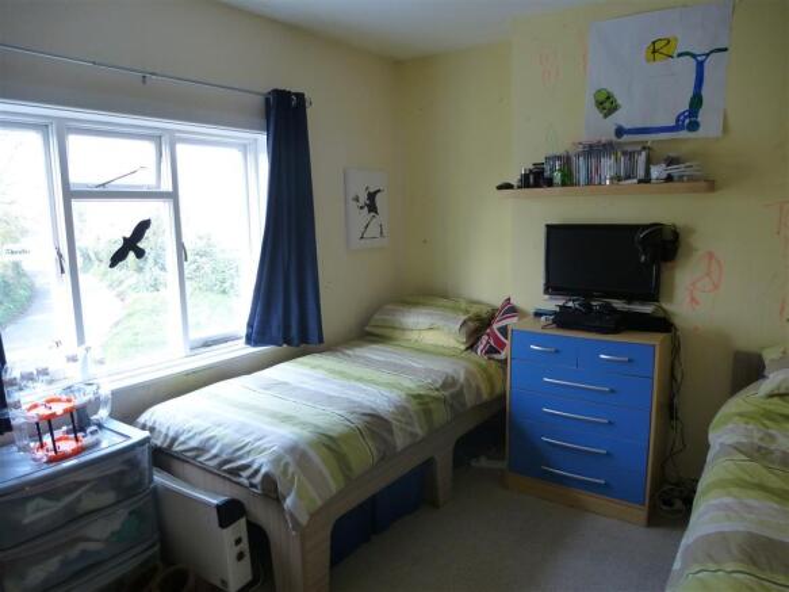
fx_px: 547
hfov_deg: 71.6
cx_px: 394
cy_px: 296
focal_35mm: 24
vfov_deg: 56.8
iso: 250
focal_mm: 4.3
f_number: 3.3
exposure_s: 1/60
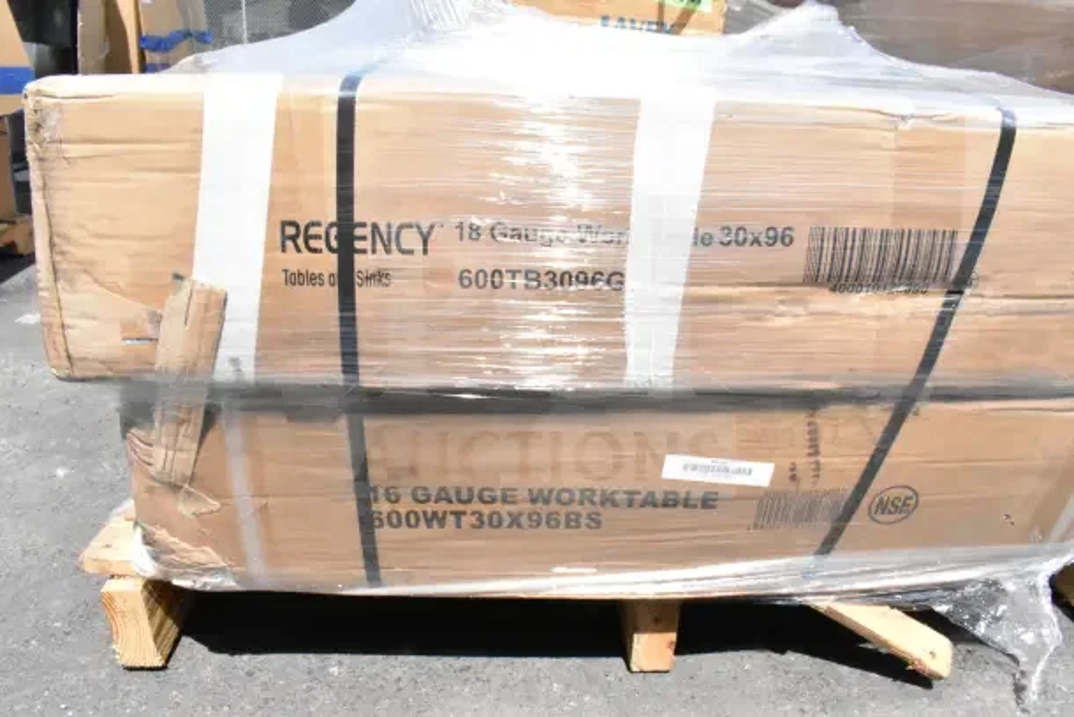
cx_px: 537
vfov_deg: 48.0
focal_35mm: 27
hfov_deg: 67.4
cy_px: 358
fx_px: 806
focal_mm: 18
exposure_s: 1/1600
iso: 6400
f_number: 20
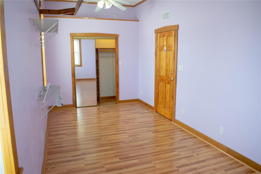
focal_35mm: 36
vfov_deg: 36.9
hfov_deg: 53.1
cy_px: 87
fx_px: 261
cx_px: 130
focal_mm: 24
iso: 200
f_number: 4
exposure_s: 1/60
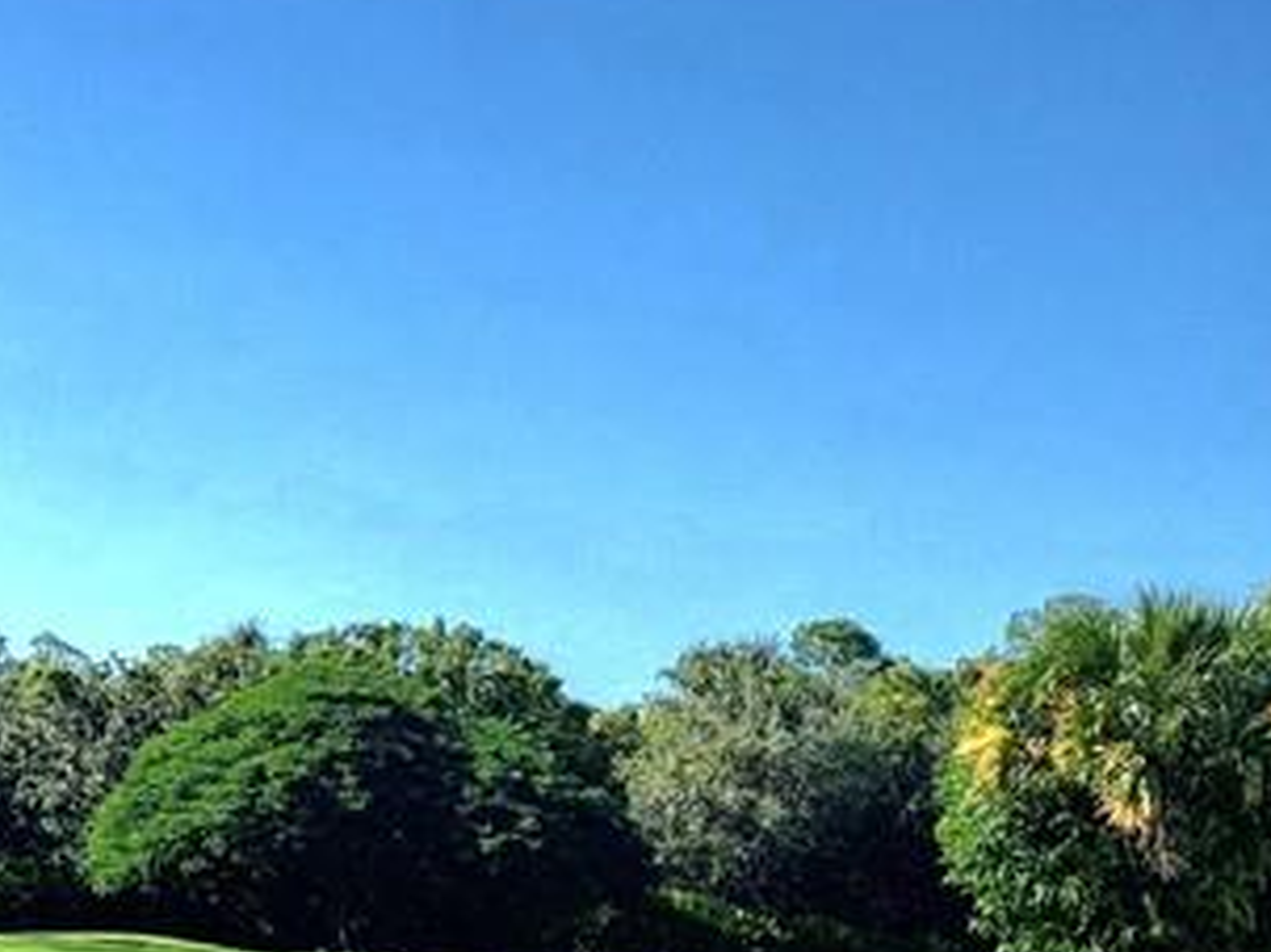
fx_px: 3230
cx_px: -835
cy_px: 944
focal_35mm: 88
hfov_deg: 18.6
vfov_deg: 16.4
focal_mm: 5.4
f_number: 1.8
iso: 40
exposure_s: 1/2500
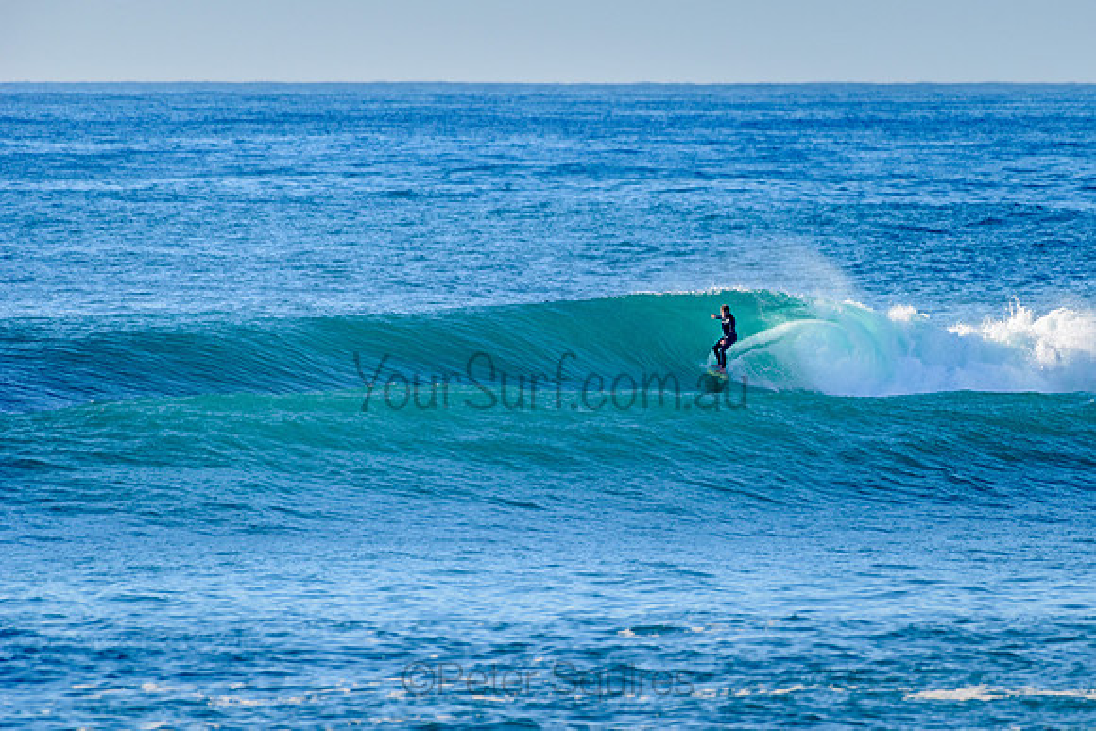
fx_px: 18672
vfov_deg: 2.2
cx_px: 672
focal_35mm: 613
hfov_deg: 3.4
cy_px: 312
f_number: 5.6
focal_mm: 500
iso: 320
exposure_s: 1/2000
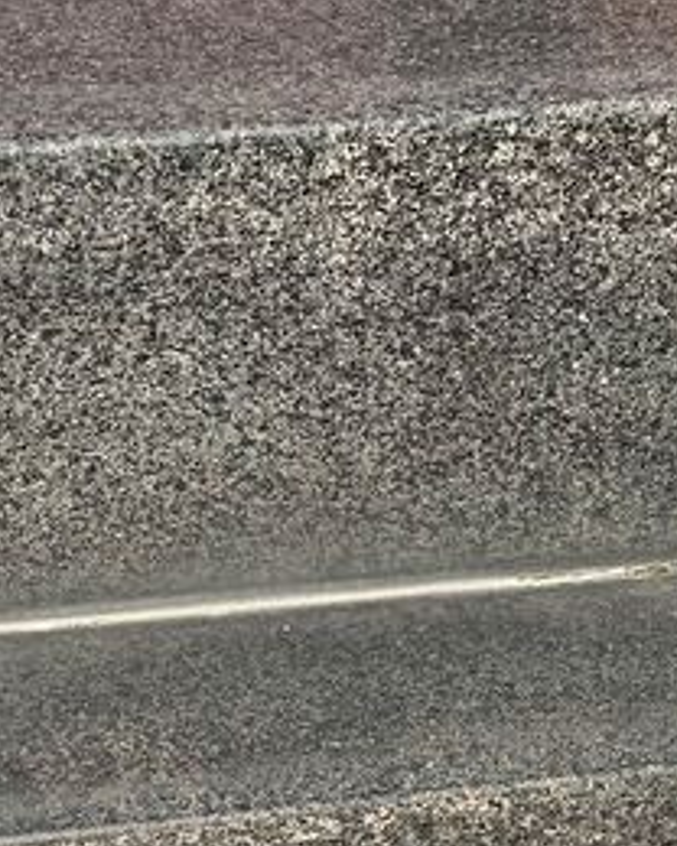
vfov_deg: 22.9
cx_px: 514
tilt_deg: -53.6
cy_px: 950
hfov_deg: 19.5
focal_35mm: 78
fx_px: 1954
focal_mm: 5.1
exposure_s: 1/787
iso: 50
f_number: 1.6
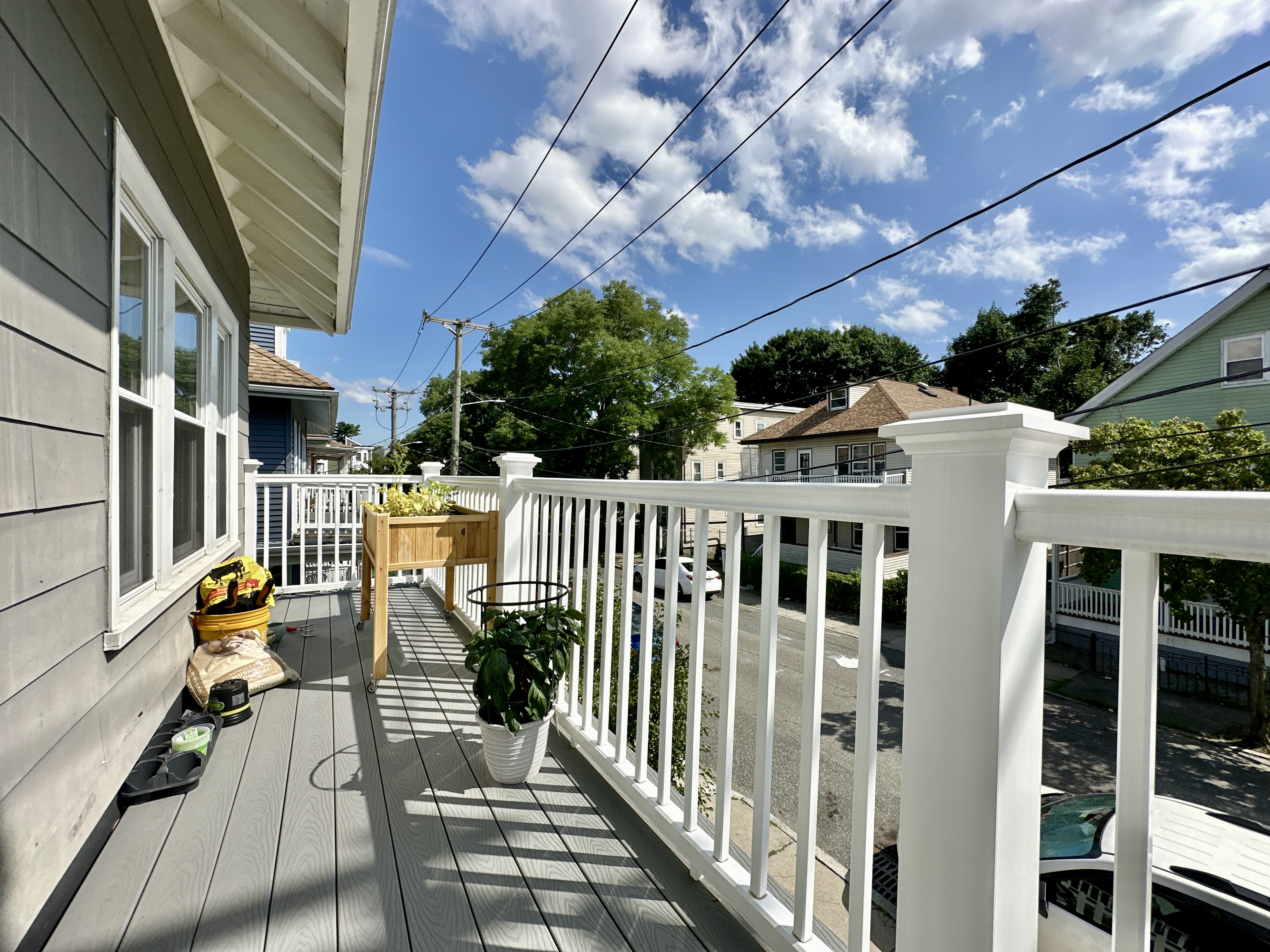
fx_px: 514
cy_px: 476
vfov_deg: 85.7
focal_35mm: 14
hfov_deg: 102.1
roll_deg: +0.2
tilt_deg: +0.8
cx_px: 635
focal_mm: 2.22
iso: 40
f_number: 2.2
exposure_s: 1/2506
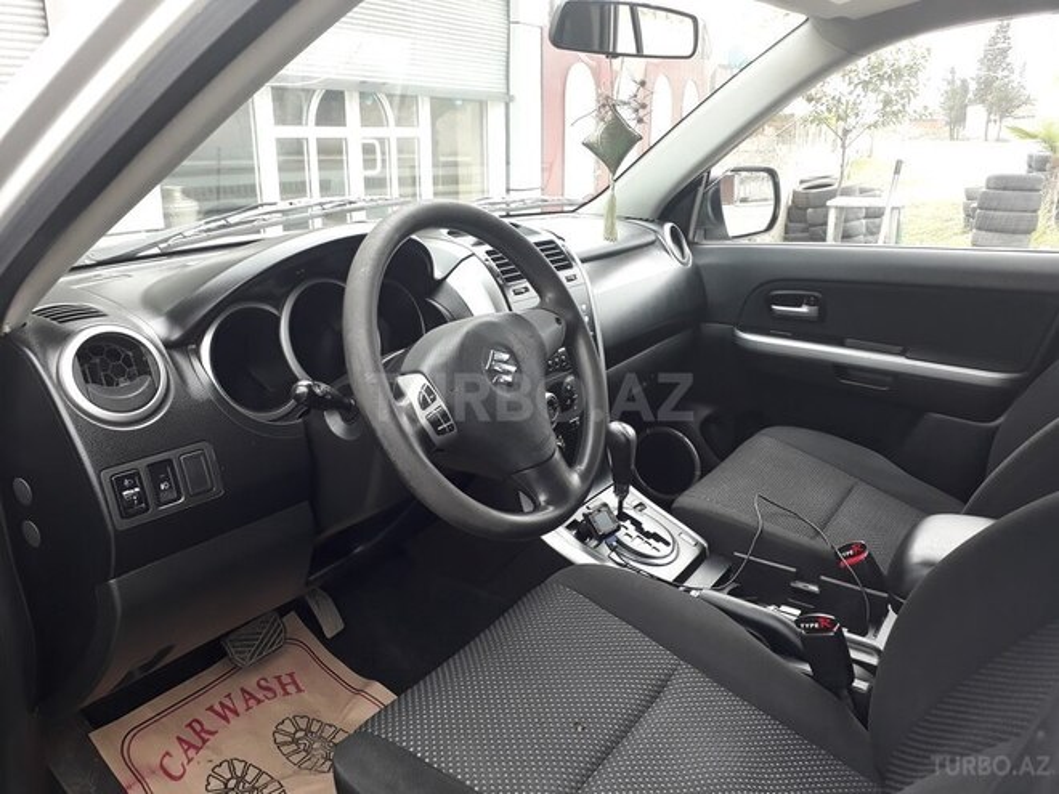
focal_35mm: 27
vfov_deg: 51.4
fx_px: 826
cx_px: 530
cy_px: 397
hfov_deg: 65.3
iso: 64
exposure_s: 1/100
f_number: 1.9
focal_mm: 3.6
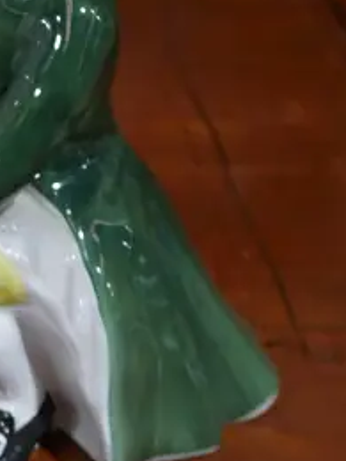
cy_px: 27
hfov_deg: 10.2
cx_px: -134
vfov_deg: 13.7
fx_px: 1892
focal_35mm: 142
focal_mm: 18
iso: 400
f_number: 4
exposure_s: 1/60
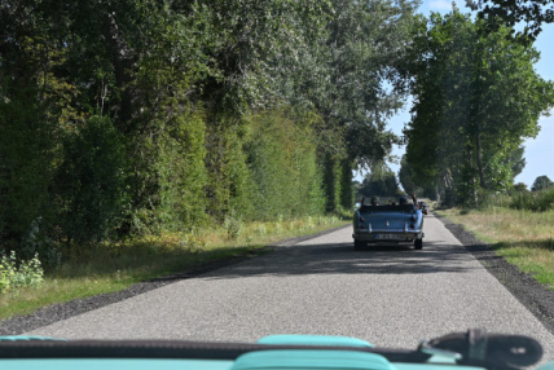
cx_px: 404
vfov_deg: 19.0
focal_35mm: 71
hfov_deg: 27.9
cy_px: 254
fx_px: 1101
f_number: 6.3
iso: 100
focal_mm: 25.5
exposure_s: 1/320
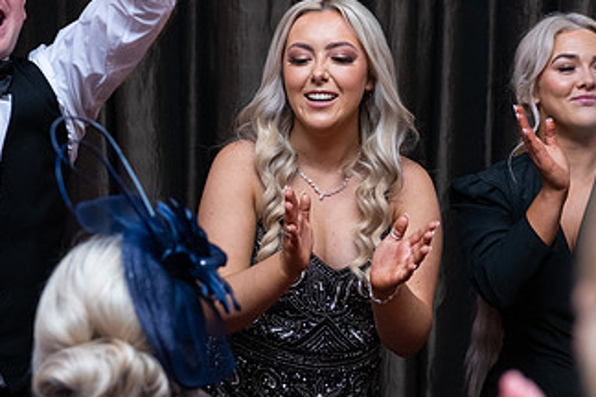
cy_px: 190
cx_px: 326
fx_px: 1838
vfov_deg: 12.3
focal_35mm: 111
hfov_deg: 18.4
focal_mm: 62
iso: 1250
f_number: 3.5
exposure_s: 1/160
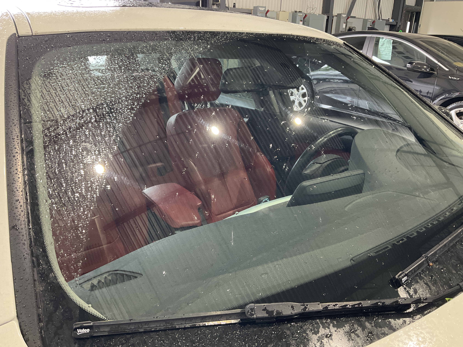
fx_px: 388
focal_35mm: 29
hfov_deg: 61.7
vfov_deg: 48.2
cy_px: 174
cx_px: 232
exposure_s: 1/60
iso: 125
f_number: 1.8
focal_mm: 3
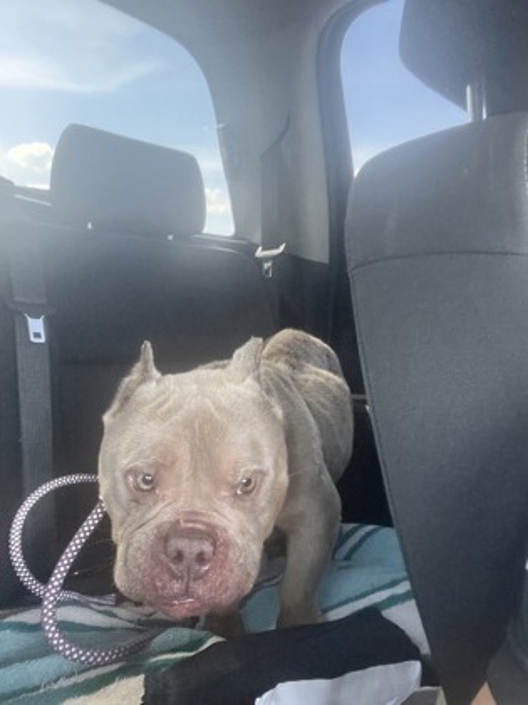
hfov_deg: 46.8
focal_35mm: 30
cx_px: 264
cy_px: 352
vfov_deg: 60.0
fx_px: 610
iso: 250
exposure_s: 1/60
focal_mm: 2.71
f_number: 2.2
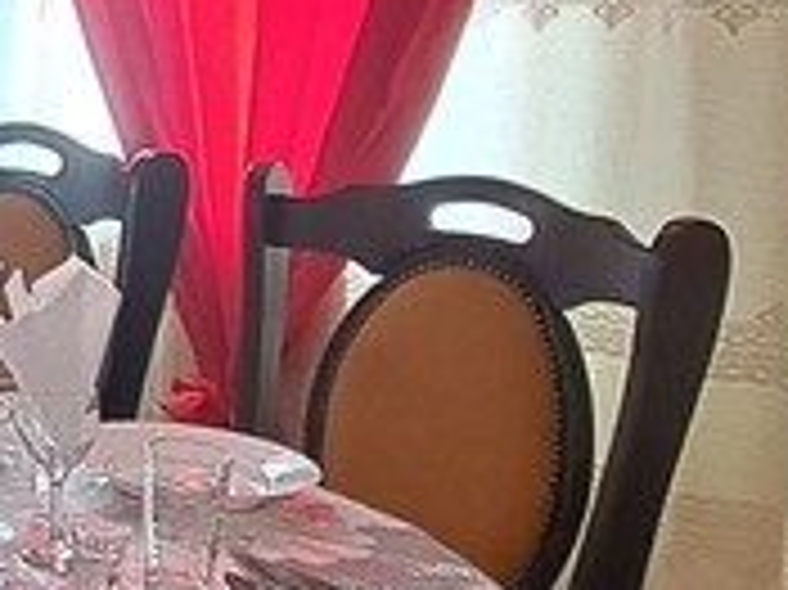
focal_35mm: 76
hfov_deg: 17.7
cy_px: 95
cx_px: -802
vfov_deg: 19.1
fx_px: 1729
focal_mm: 1.74
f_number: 2.2
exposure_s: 1/50
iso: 50
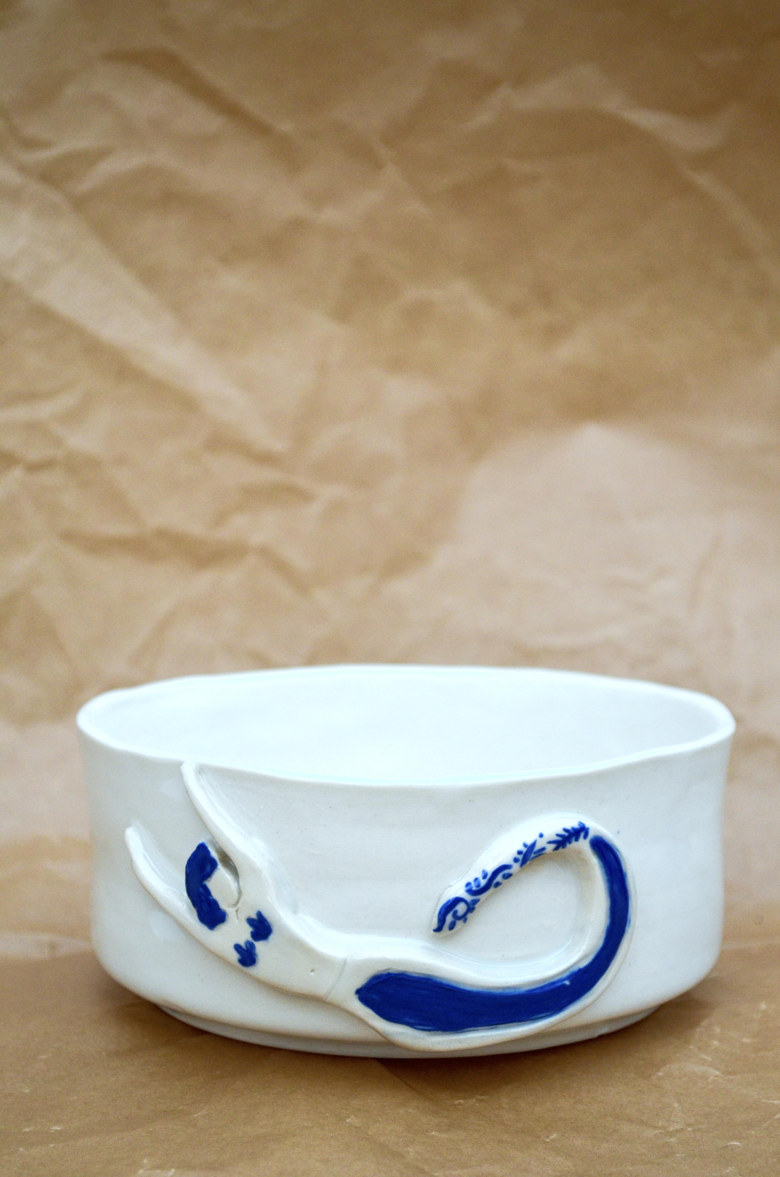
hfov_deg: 17.4
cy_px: 588
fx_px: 2546
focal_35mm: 78
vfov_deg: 26.0
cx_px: 390
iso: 800
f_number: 5.6
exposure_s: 1/640
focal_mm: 52
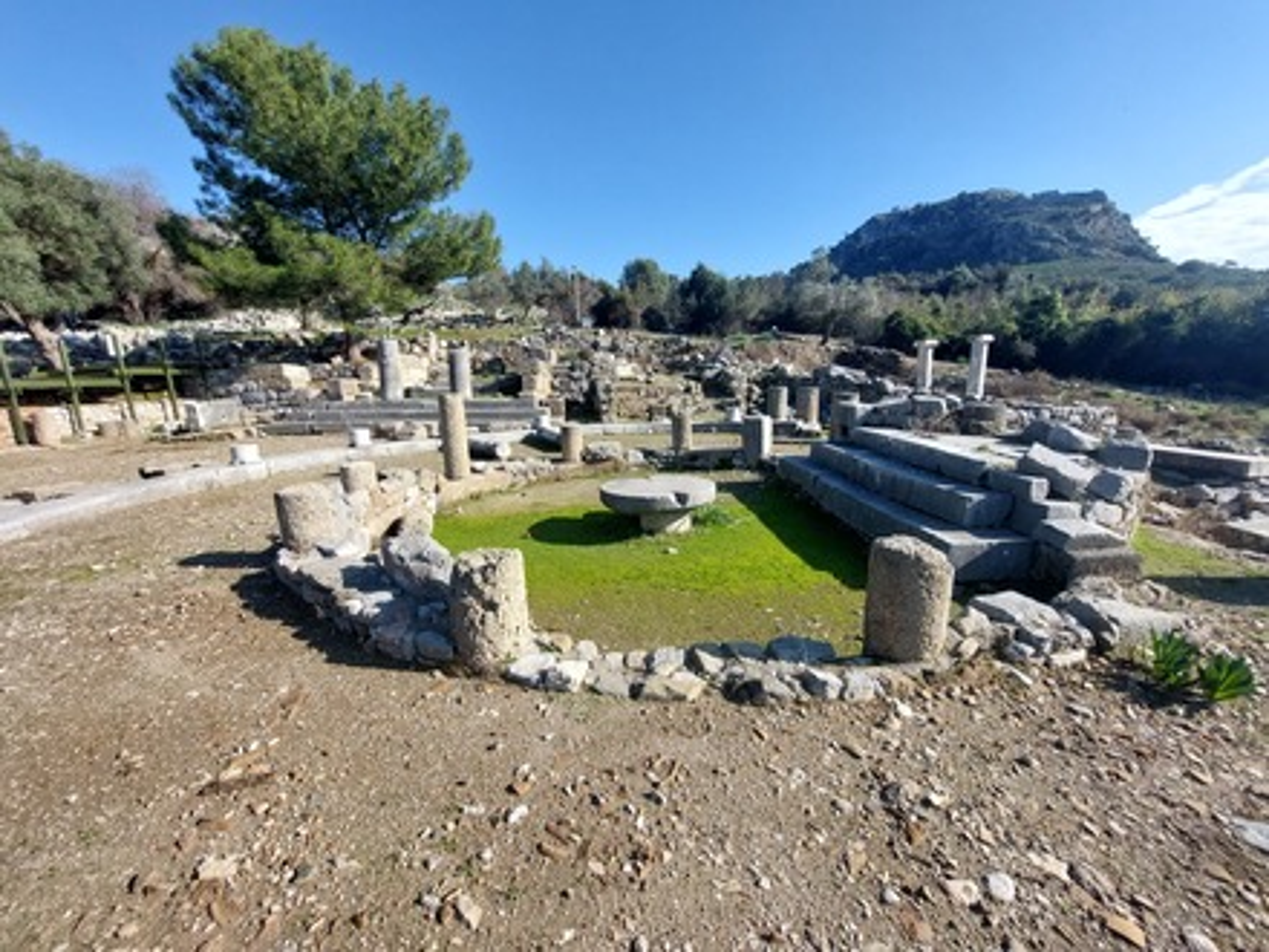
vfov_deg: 89.9
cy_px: 476
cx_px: 634
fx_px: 477
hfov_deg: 106.2
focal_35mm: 13
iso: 50
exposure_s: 1/1243
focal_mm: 1.74
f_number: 2.2
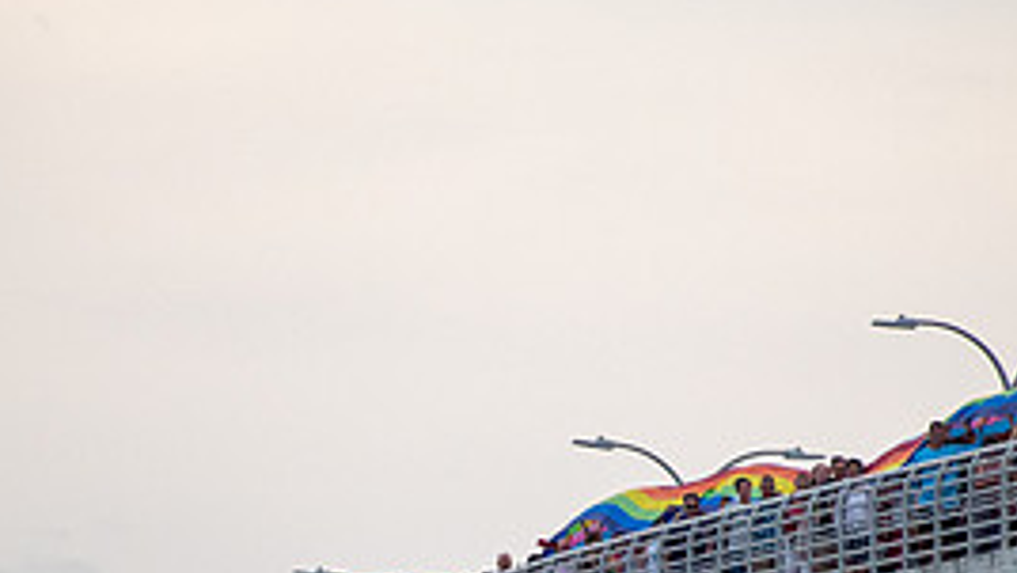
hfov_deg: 2.1
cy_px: 590
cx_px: 482
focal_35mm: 1021
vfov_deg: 1.2
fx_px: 27544
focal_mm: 300
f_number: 6.3
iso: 800
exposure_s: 1/1000
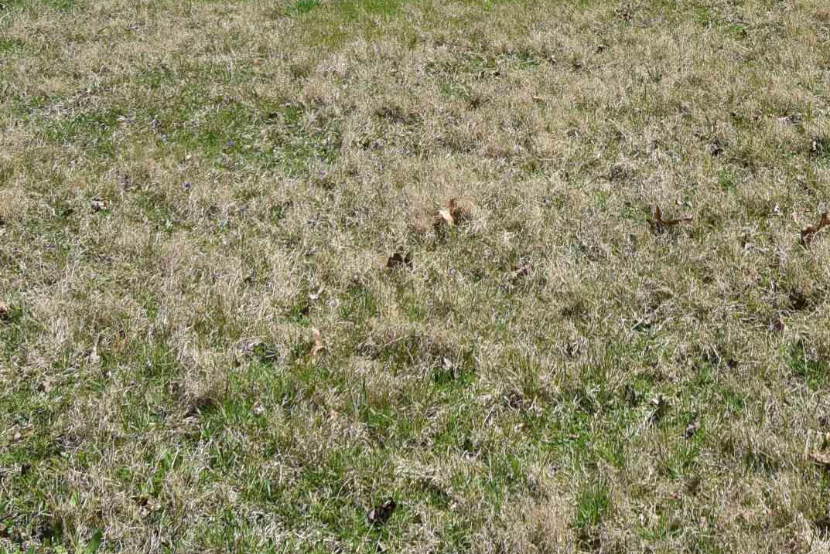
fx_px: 1255
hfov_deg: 35.5
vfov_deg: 22.7
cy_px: -133
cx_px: 650
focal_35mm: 54
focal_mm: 13
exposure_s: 1/320
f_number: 9
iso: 200
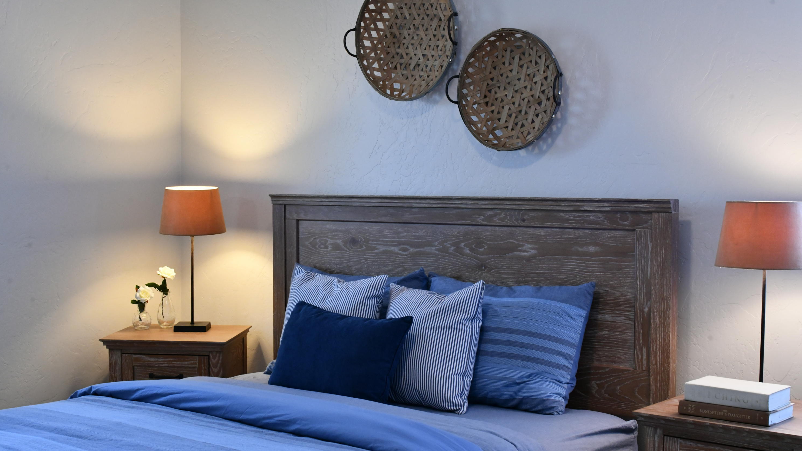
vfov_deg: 22.6
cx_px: 400
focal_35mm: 53
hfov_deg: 39.2
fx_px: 1127
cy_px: 259
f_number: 11
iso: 5600
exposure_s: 1/50
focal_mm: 50
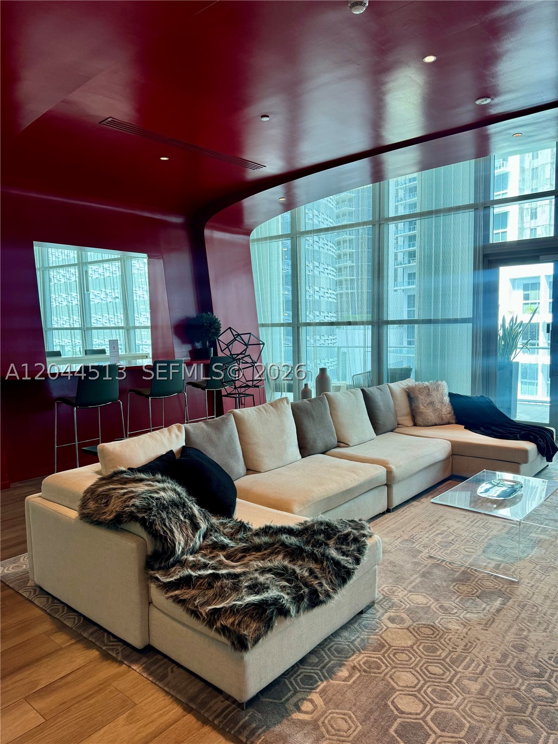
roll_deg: +2.8
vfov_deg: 71.6
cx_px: 279
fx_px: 516
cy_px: 372
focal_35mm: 24
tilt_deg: -5.8
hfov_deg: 56.8
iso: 160
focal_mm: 6.76
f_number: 1.78
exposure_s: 1/120
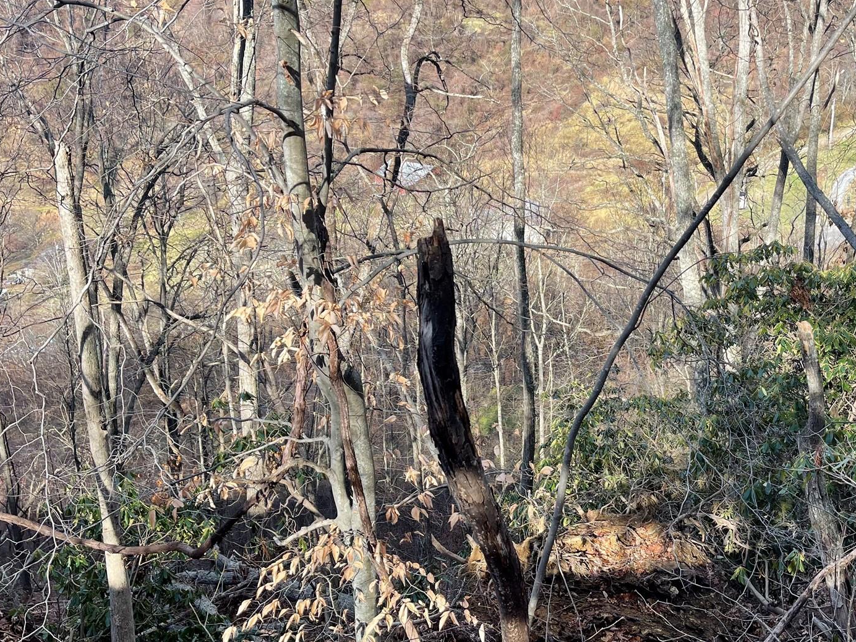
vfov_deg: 38.6
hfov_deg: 49.3
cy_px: 355
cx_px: 571
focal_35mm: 37
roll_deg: -1.0
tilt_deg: -22.5
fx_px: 915
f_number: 1.6
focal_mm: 5.1
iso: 32
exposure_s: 1/861
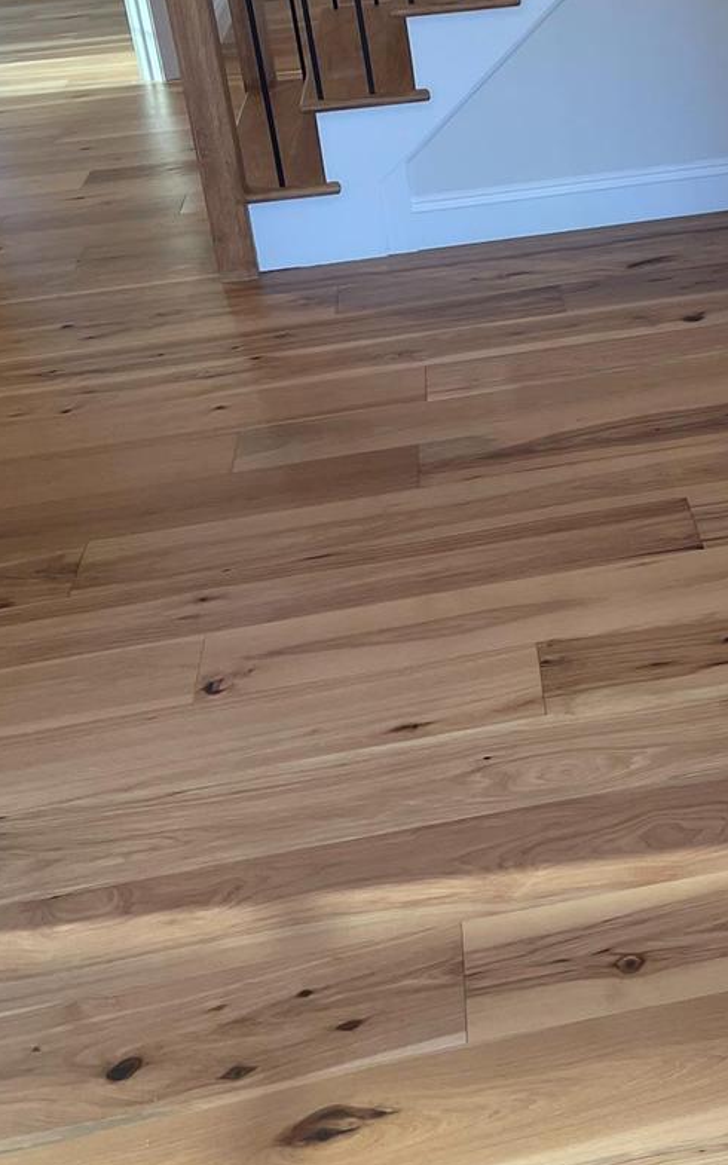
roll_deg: +5.1
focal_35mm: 54
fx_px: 1714
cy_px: 294
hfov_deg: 22.9
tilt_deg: -21.6
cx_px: 755
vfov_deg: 36.7
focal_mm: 4.2
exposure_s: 1/120
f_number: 1.6
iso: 100
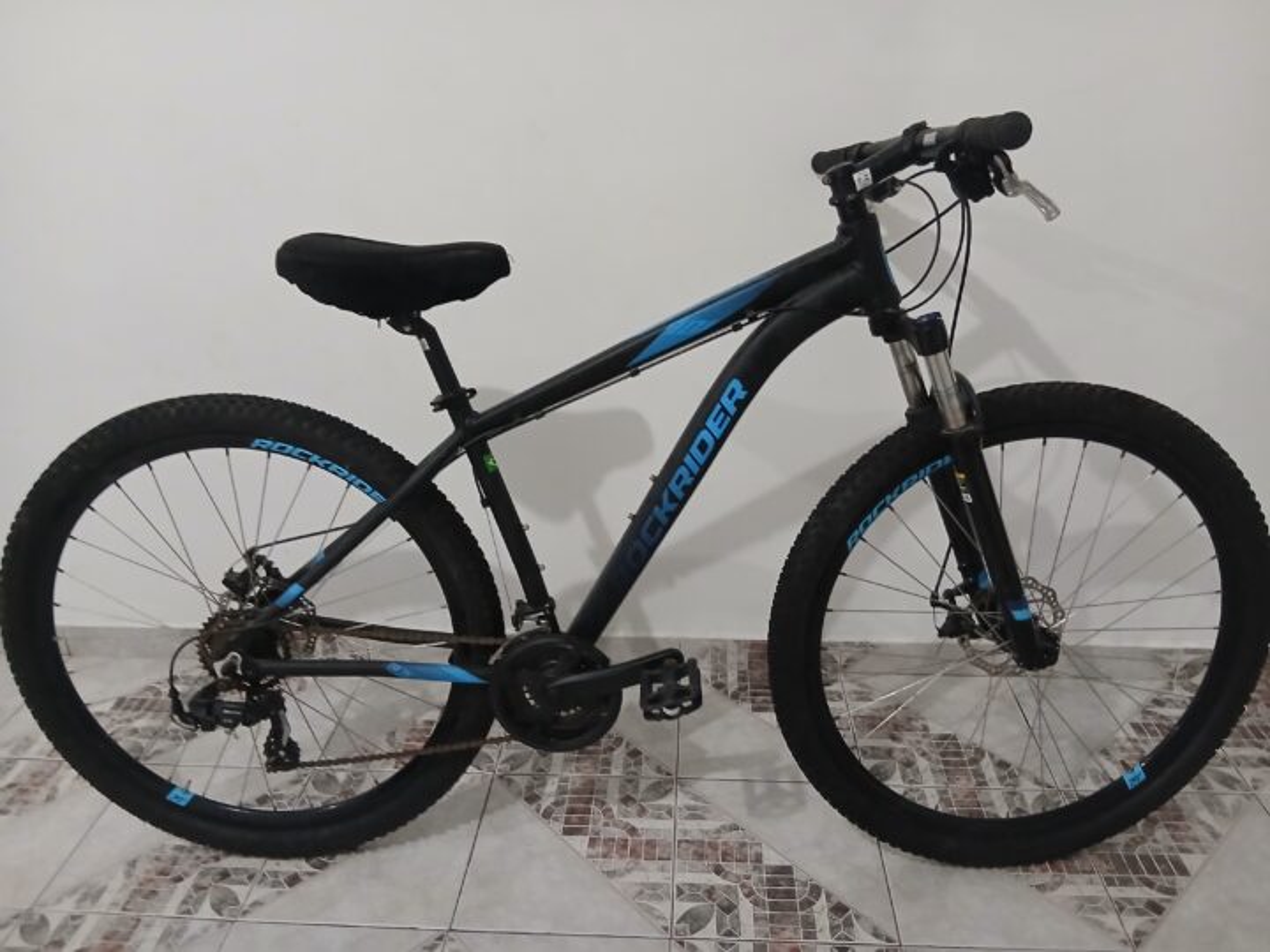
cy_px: 476
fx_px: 954
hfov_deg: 67.3
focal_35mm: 26
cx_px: 635
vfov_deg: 53.1
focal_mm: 3.98
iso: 640
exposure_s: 1/20
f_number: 1.8
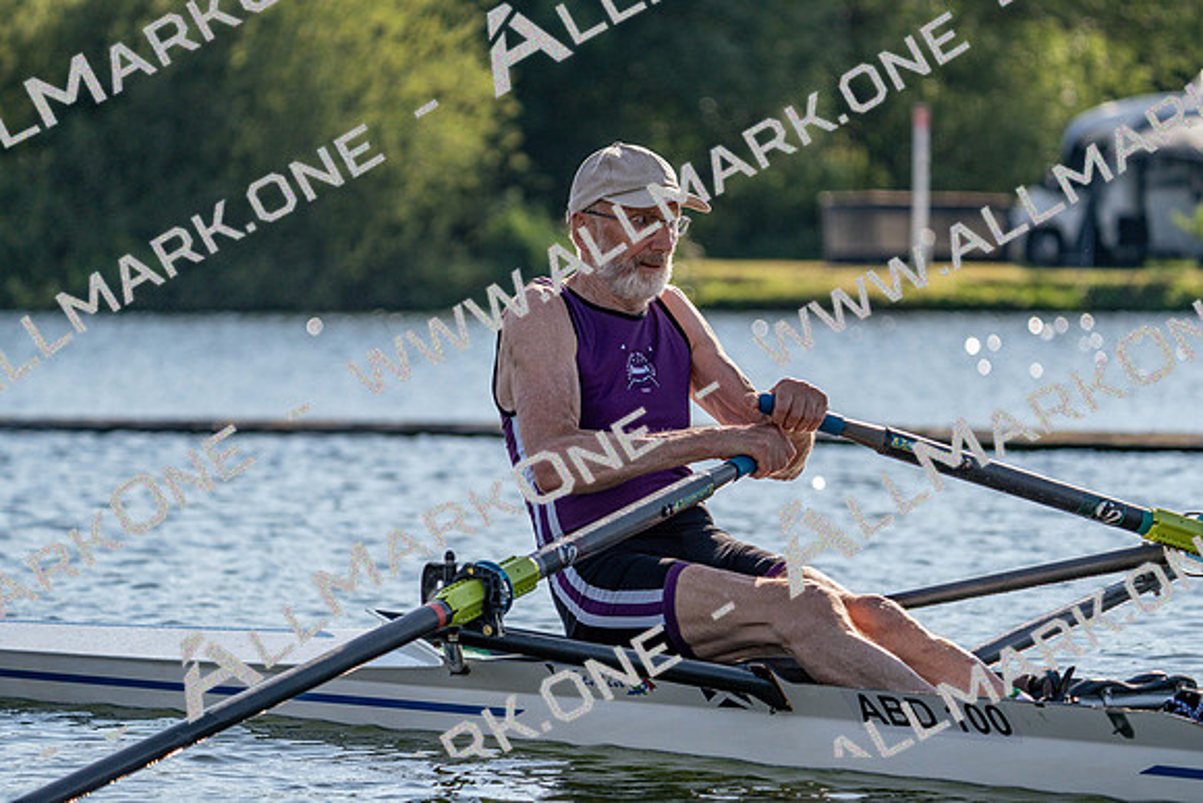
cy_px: 402
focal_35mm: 200
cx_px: 602
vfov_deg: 6.9
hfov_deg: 10.3
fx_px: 6685
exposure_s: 1/1600
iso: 200
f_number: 5.6
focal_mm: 200
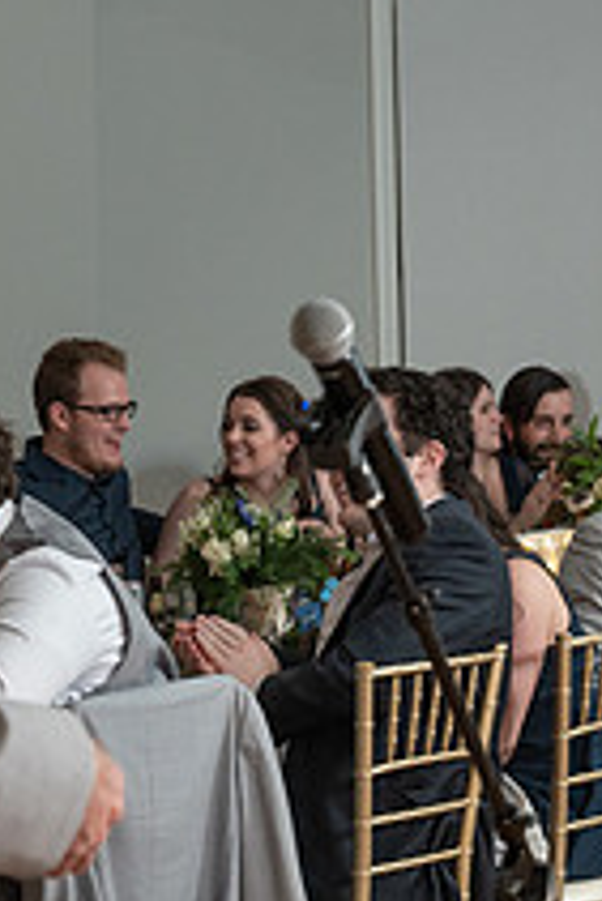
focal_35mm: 132
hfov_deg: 10.4
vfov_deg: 15.5
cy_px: 574
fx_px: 3305
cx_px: 85
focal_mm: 48
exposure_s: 1/200
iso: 2000
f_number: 5
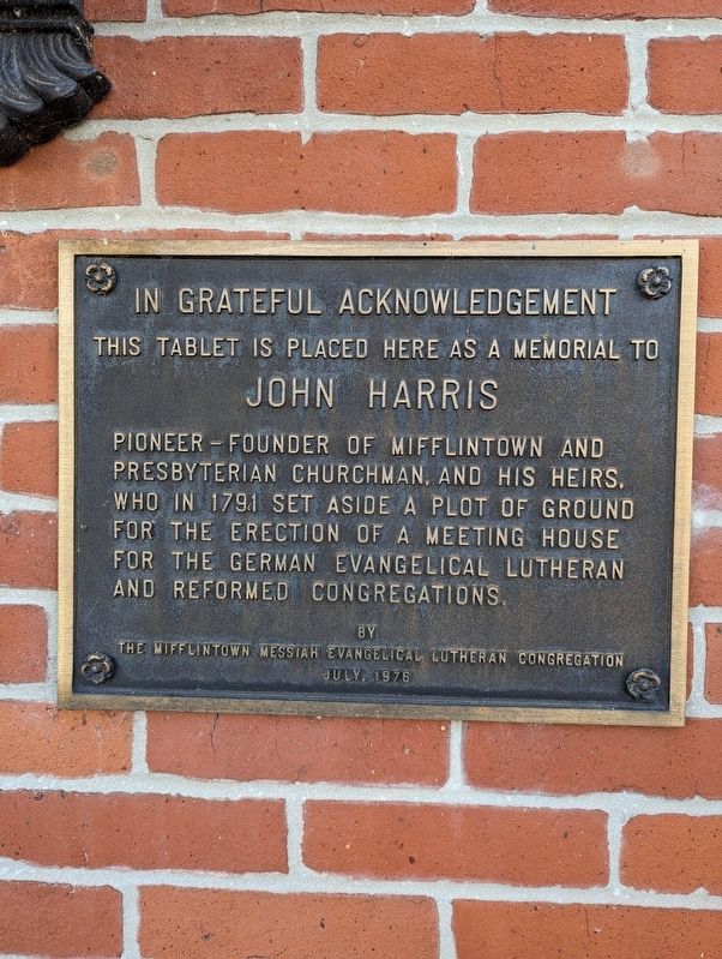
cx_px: 361
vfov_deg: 71.5
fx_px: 665
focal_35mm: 24
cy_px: 480
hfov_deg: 57.0
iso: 42
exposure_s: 1/132
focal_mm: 6.81
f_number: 1.85
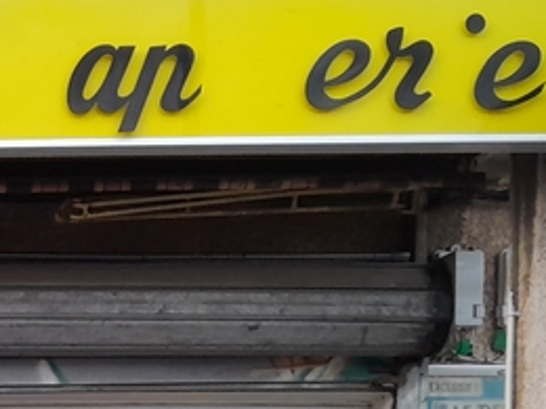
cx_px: -256
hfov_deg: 18.3
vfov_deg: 14.3
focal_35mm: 96
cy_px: 627
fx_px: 1514
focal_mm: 3.98
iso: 250
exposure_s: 1/50
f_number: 1.8
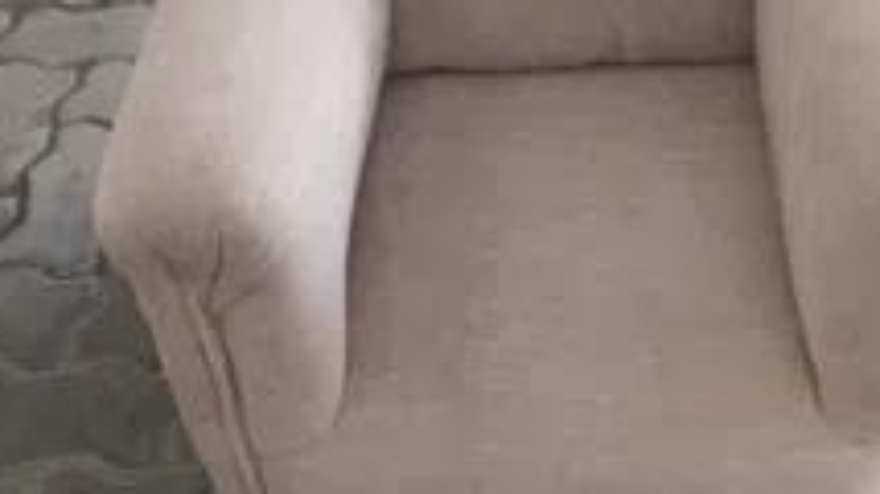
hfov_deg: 38.7
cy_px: 296
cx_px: 588
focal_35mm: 53
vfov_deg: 22.5
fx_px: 1236
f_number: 1.8
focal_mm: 3.98
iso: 400
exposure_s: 1/20
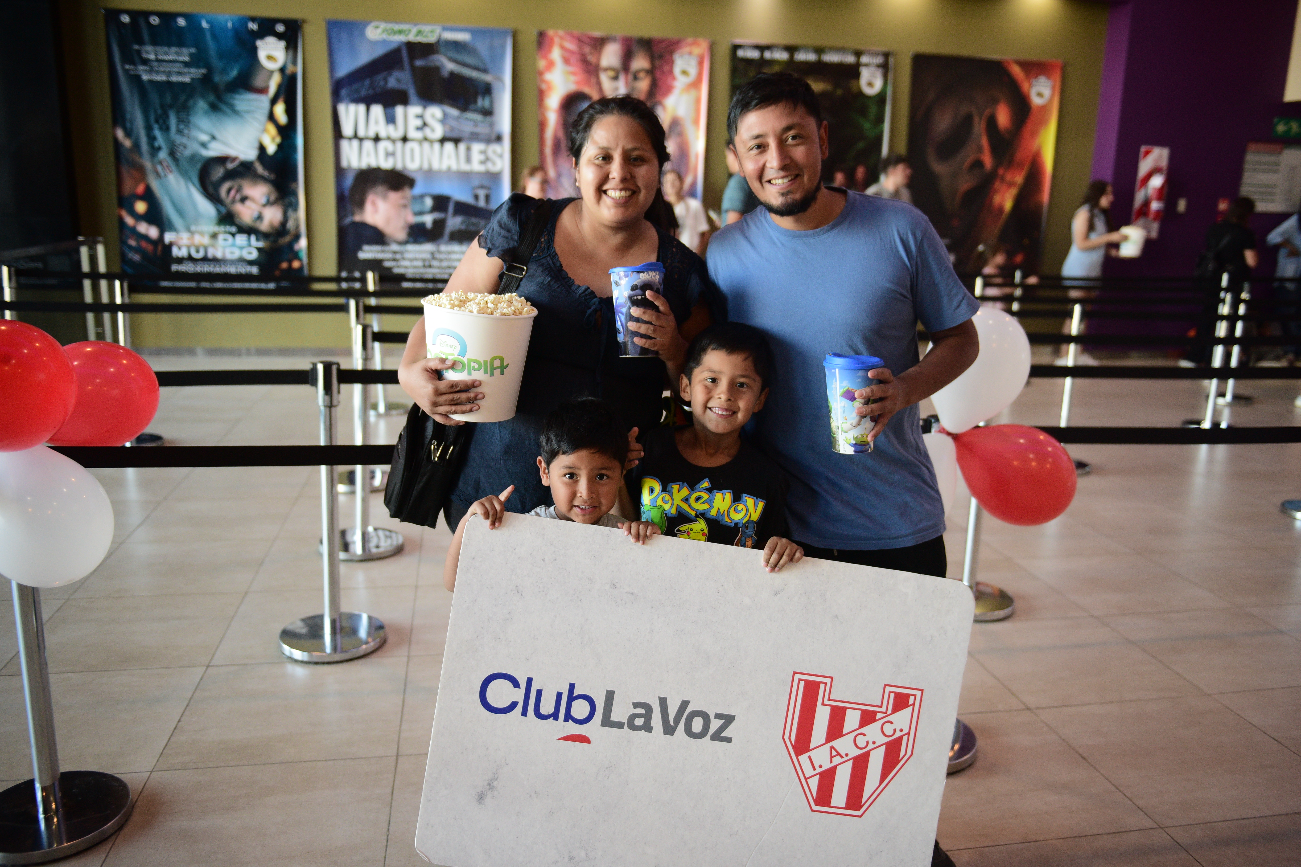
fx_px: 1048
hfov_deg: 63.7
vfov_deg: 45.0
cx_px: 650
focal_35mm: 29
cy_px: 434
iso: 1600
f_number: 2.8
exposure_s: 1/250
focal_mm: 29
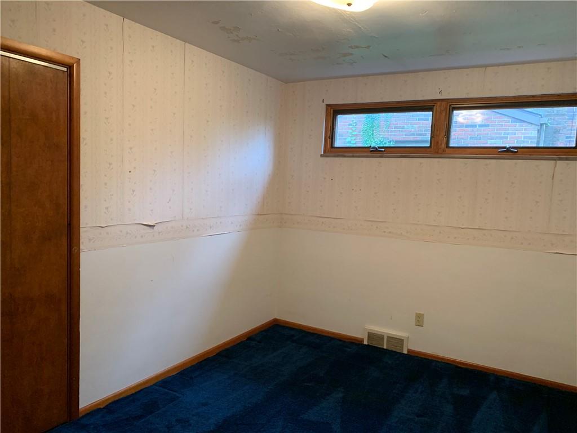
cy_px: 216
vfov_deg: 53.1
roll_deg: -2.8
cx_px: 288
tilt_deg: -5.5
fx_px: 433
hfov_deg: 67.3
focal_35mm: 26
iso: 320
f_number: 1.8
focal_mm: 4.25
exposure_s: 1/60
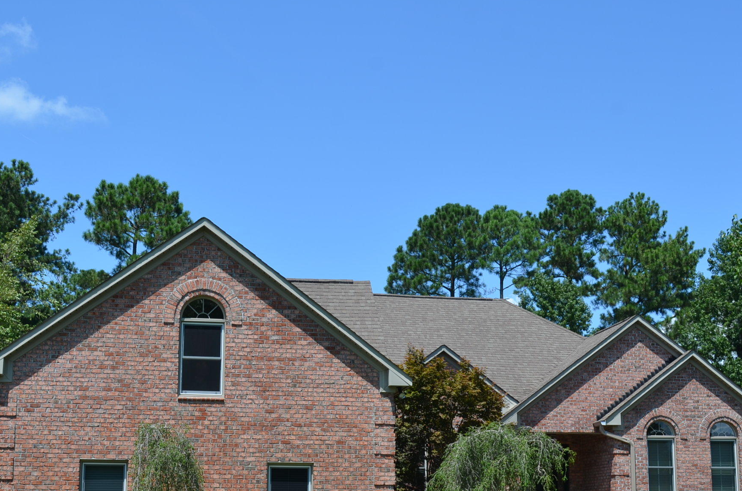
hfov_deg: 38.9
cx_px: 339
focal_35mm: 51
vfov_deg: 26.2
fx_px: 1049
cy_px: 345
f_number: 8
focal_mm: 24
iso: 100
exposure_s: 1/250
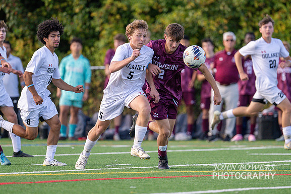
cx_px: 160
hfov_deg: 4.0
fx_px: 4188
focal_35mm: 518
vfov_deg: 2.7
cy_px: 92
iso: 2200
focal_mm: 400
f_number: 4.5
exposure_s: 1/2500
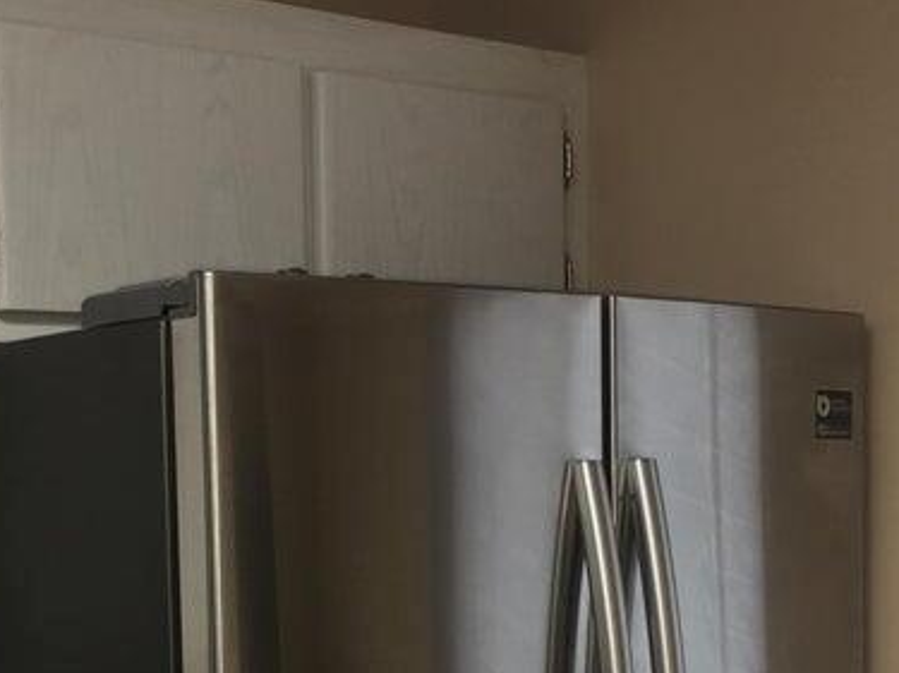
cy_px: 644
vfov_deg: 21.6
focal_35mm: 66
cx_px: 375
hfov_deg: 29.3
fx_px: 1714
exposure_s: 1/44
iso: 25
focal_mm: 4.15
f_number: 2.2
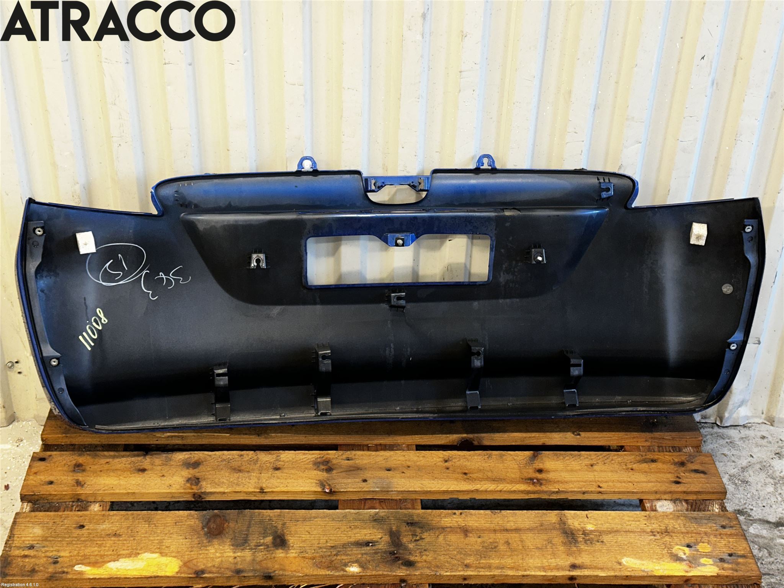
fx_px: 1087
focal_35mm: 48
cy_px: 294
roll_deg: -1.9
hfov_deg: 39.7
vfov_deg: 30.3
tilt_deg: -30.6
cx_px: 392
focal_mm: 6.86
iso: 40
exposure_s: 1/20
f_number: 1.78
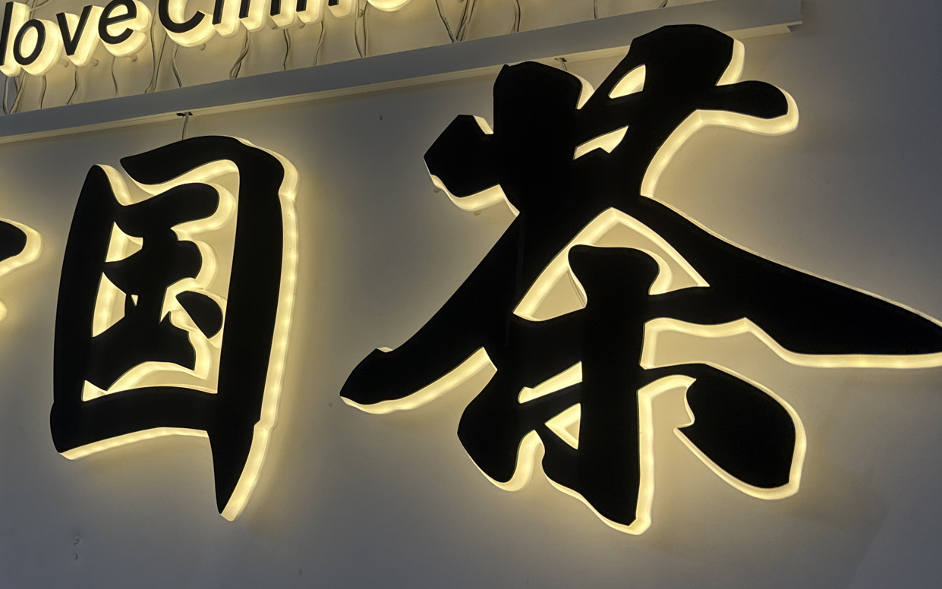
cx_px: 213
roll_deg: -6.6
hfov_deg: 46.1
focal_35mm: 41
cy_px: 247
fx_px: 1053
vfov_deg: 31.2
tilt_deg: +14.8
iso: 80
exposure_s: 1/708
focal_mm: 6.76
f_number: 1.78
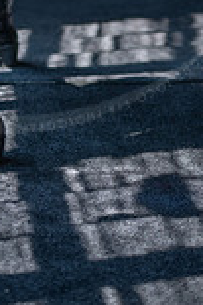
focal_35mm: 145
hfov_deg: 9.4
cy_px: -122
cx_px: -18
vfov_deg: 13.5
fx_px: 1229
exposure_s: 1/1000
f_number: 1.2
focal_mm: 50
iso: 125
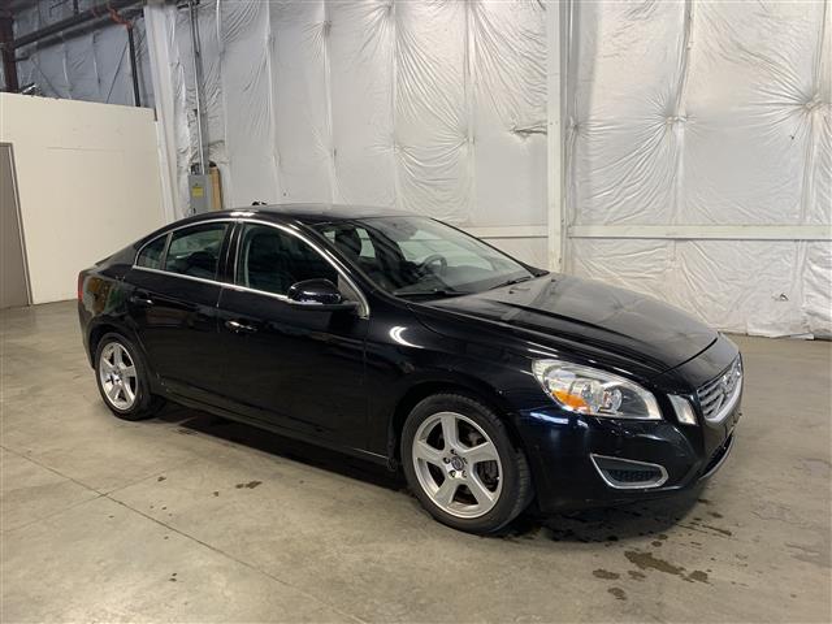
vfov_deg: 53.1
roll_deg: +2.5
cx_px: 416
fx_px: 625
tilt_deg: -10.1
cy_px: 312
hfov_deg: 67.3
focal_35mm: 26
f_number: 1.8
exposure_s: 1/60
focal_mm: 4.25
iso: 100
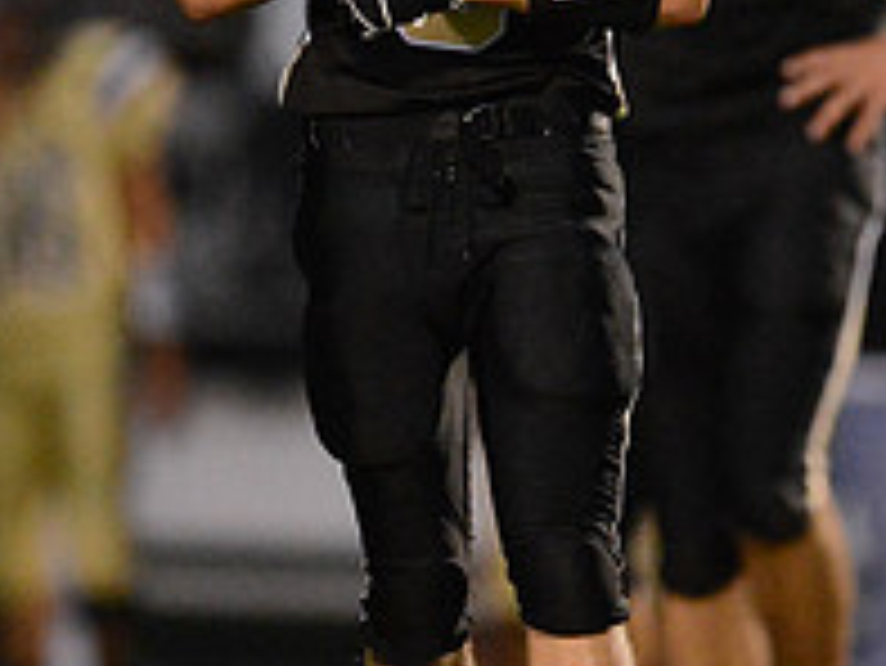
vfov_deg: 1.3
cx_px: 472
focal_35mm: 1134
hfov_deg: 1.7
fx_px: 29043
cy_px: 169
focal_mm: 400
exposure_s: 1/800
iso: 12800
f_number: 2.8
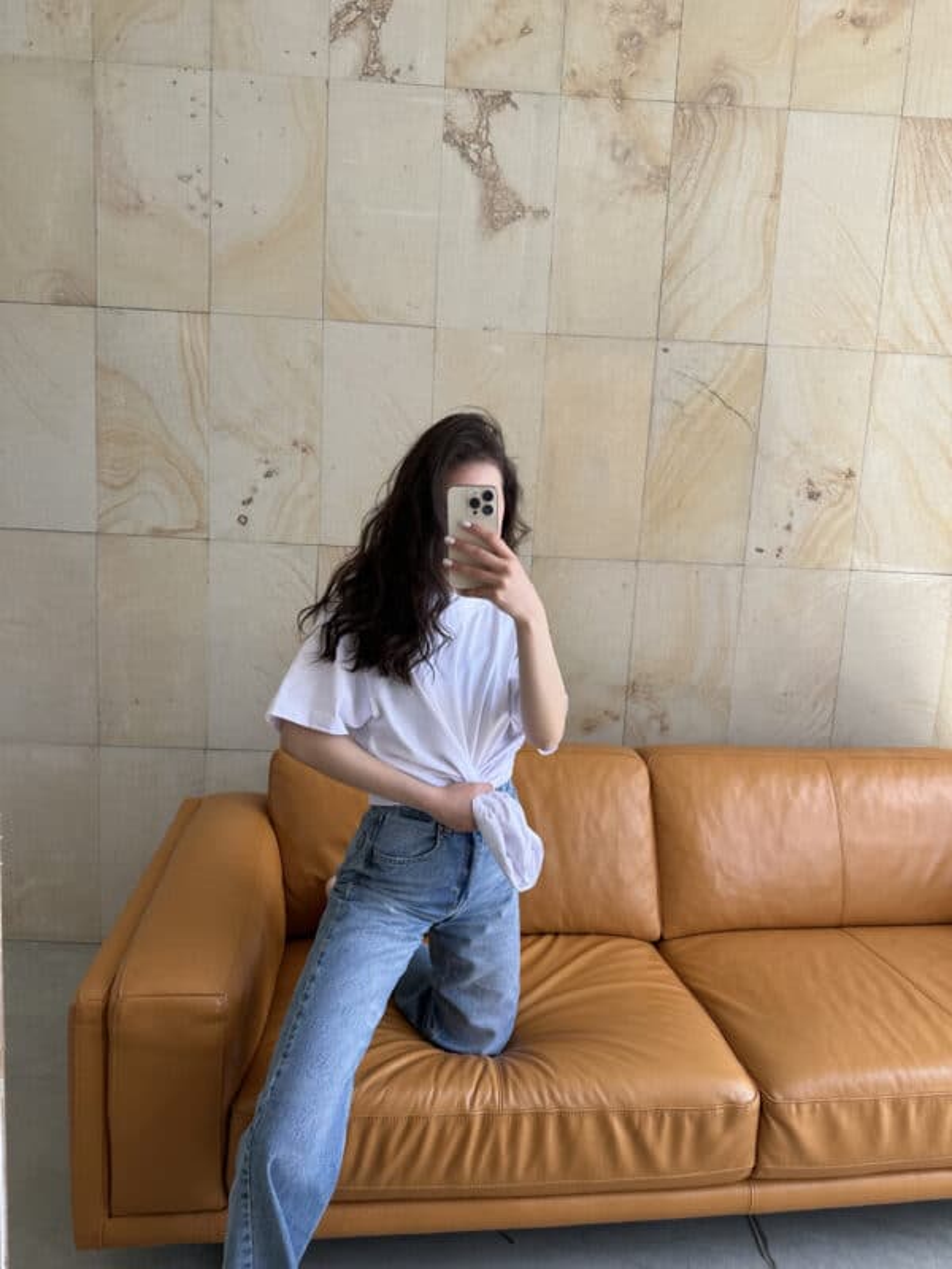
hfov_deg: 56.8
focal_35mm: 24
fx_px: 880
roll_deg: -3.6
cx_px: 476
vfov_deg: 71.6
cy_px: 634
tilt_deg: -7.0
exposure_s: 1/121
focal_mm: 6.86
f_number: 1.78
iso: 64
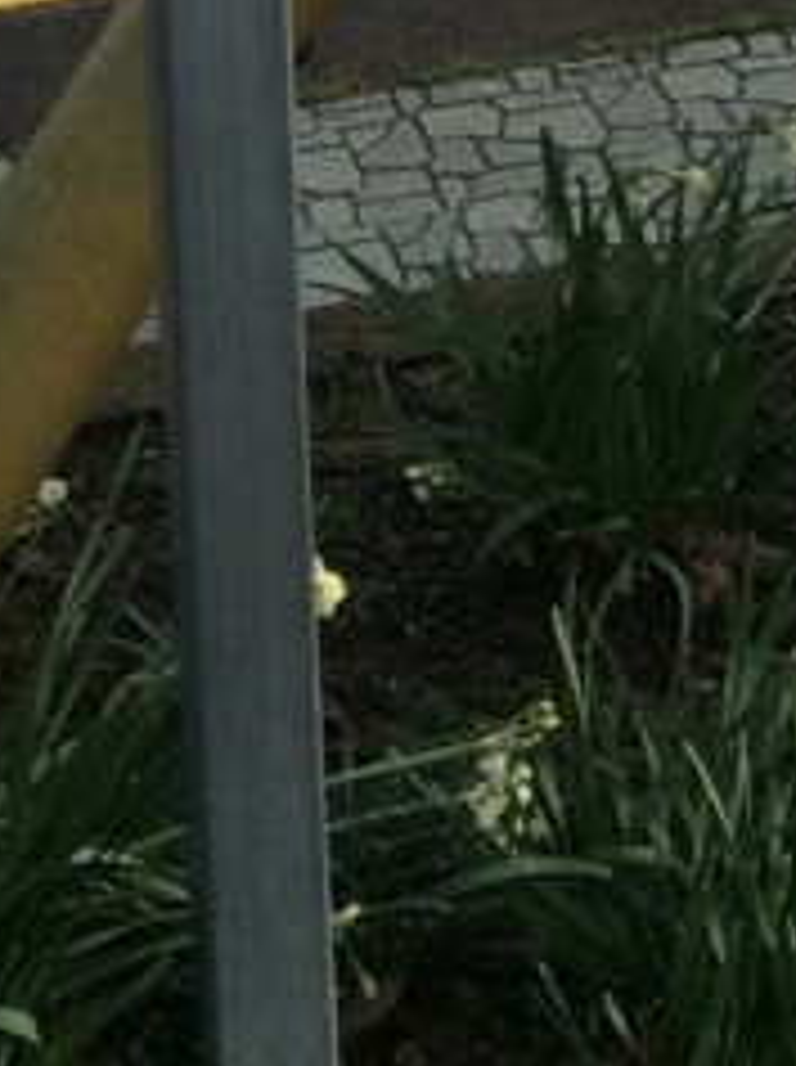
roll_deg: +0.2
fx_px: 4243
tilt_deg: -7.8
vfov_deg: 12.7
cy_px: -1017
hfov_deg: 10.3
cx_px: 1288
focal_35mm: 138
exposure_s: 1/763
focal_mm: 3.3
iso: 32
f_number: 2.4
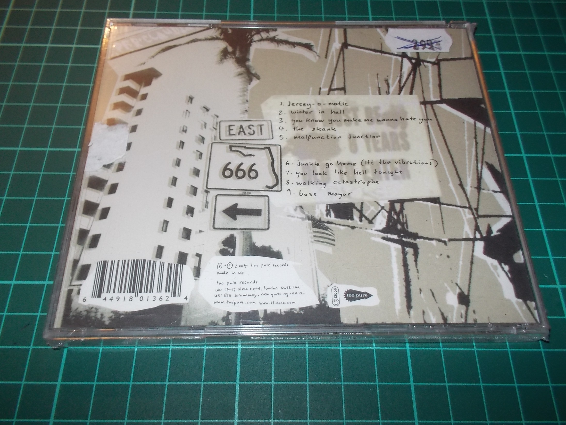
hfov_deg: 60.0
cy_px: 210
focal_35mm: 30
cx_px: 287
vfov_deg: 46.8
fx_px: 491
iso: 200
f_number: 3.3
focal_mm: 4.1
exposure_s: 1/30
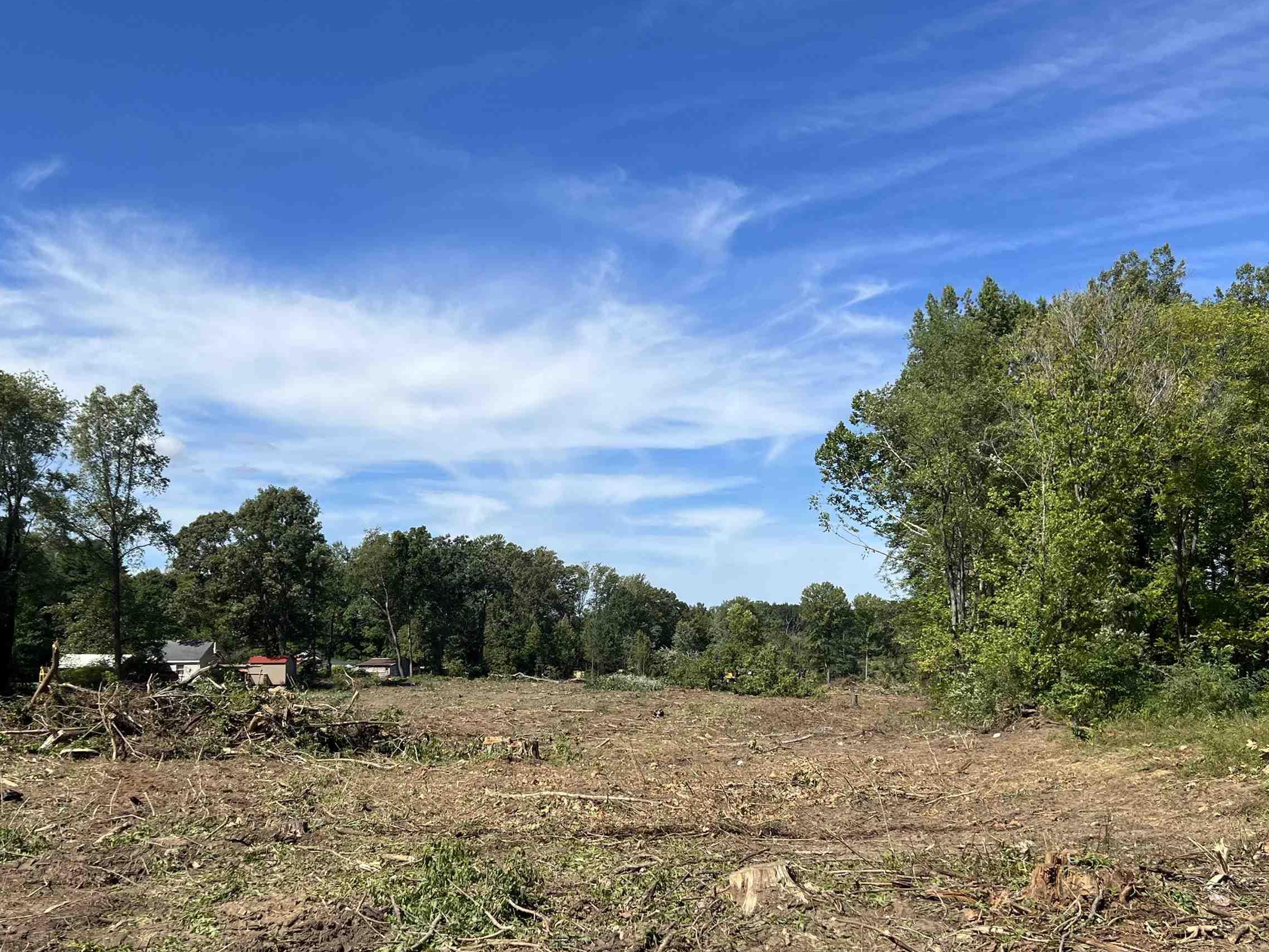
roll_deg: +0.2
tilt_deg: +3.8
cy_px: 593
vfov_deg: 40.4
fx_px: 1283
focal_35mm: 35
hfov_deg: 52.4
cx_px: 539
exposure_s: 1/4831
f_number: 1.5
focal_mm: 5.7
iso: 50
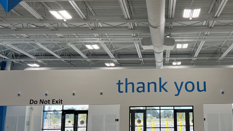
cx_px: 154
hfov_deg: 50.7
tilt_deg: +10.0
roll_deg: +0.9
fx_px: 241
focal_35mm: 39
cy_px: 76
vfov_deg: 30.4
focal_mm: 5.7
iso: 50
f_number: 1.5
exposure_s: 1/238
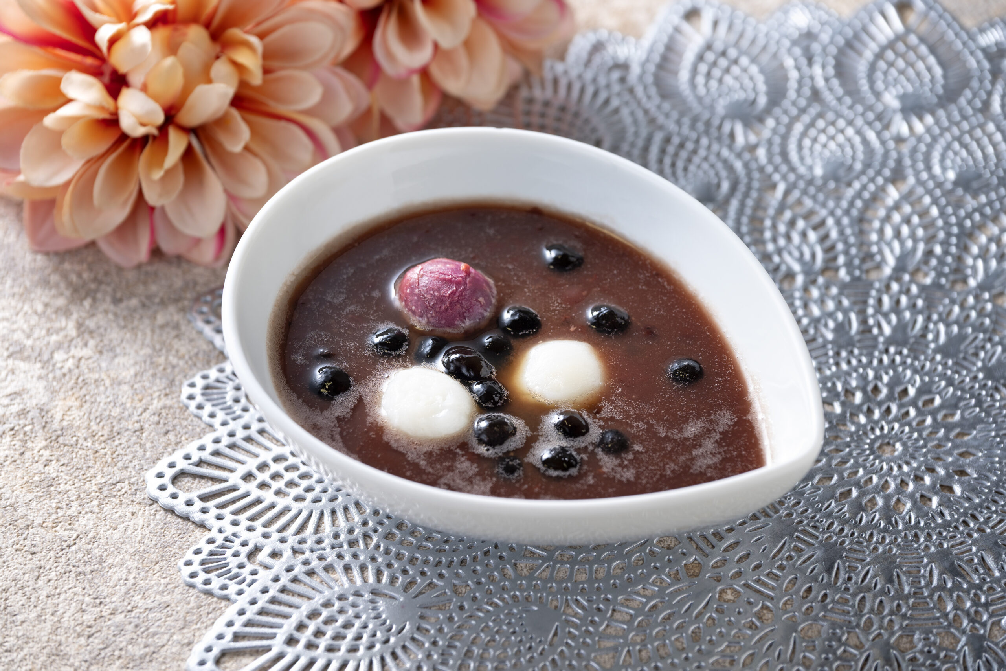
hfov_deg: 17.1
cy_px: 336
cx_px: 503
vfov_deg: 11.4
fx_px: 3353
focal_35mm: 120
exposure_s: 1/200
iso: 100
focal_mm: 120
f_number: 5.6
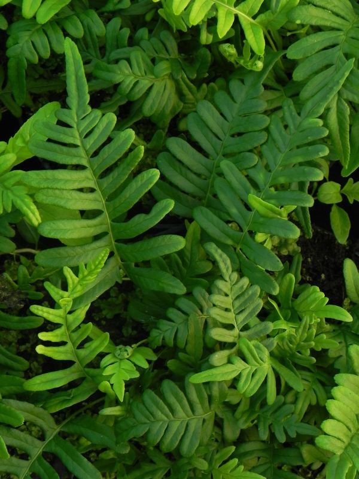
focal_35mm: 117
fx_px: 1618
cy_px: 240
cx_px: 180
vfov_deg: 16.8
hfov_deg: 12.7
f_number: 4.5
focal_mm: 20.8
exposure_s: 1/13
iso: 160
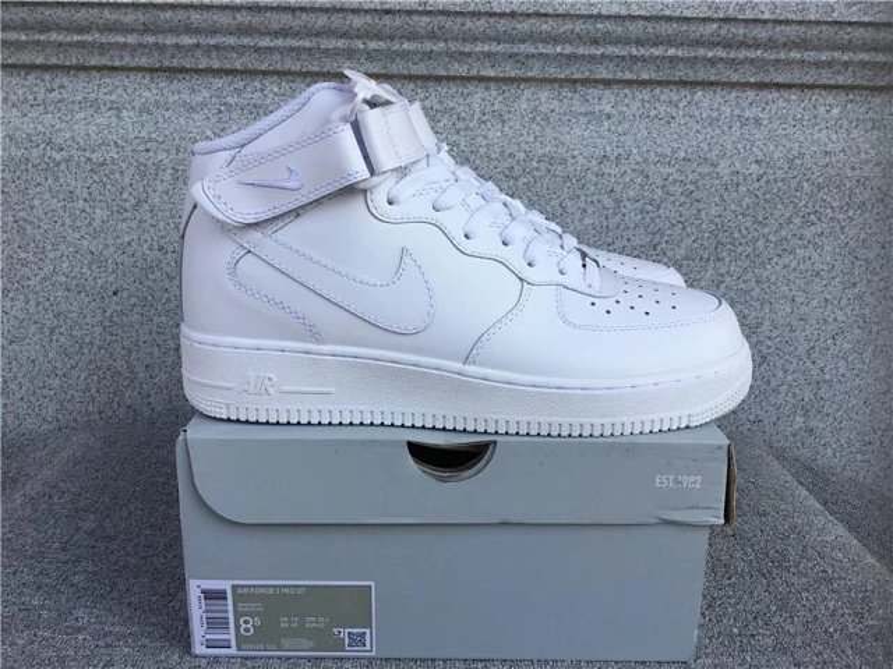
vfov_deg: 45.4
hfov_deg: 58.4
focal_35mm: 31
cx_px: 446
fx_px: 800
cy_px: 334
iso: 25
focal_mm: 3.3
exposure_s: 1/741
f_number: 2.4
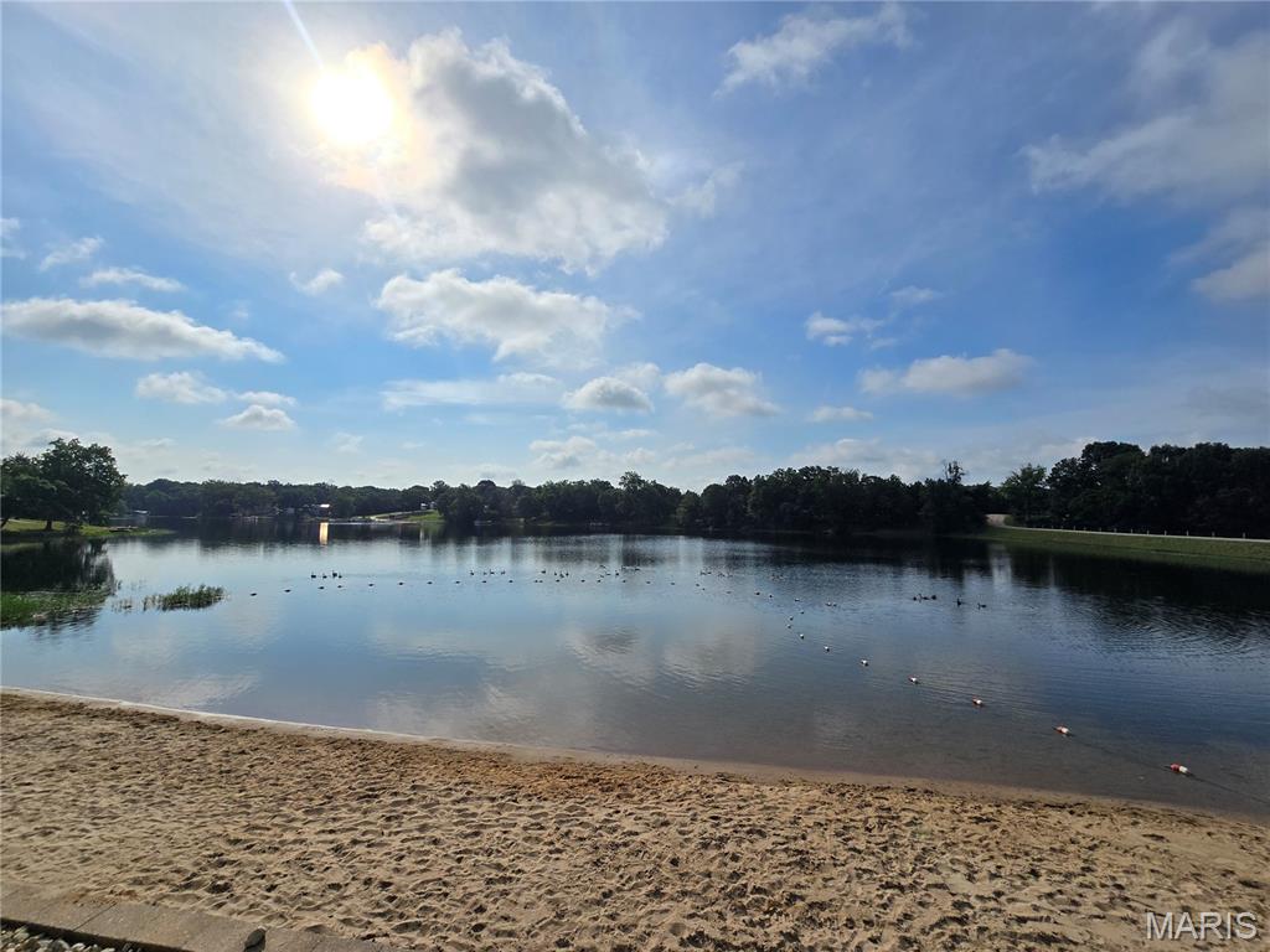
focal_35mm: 13
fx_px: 477
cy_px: 476
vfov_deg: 89.9
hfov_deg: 106.2
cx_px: 635
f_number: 2.2
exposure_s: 1/7960
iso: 50
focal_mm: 2.2
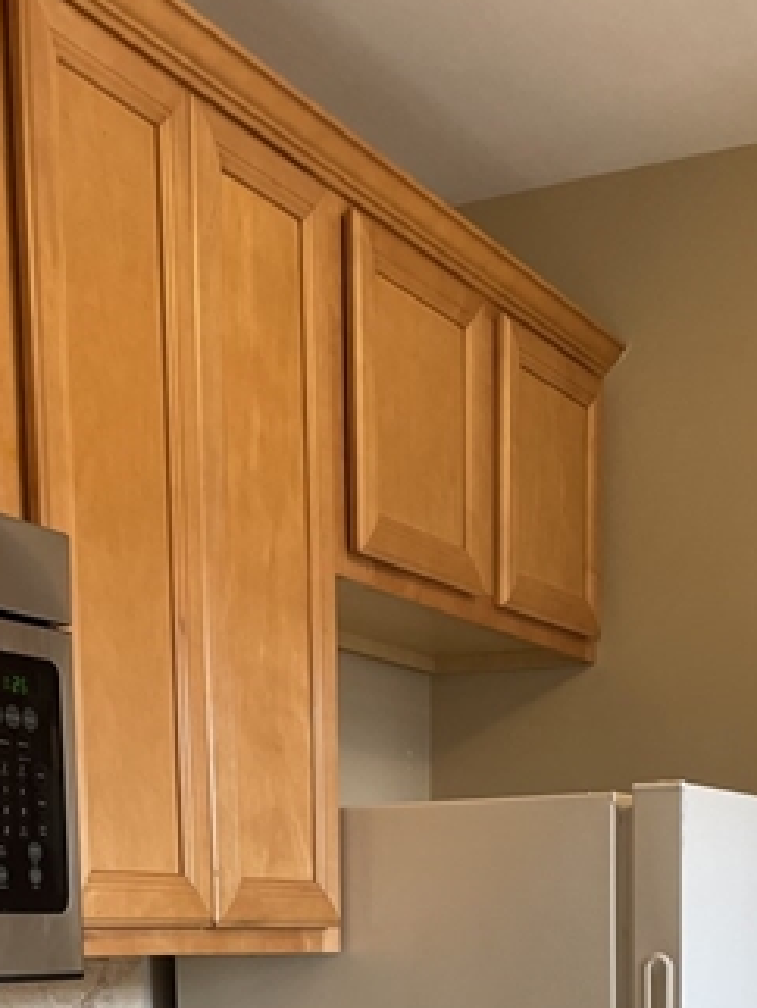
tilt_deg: -6.9
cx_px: 491
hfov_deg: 23.6
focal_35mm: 62
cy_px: 1155
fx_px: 1805
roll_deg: +0.5
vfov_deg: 27.9
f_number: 1.6
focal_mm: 4.2
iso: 100
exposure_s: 1/120
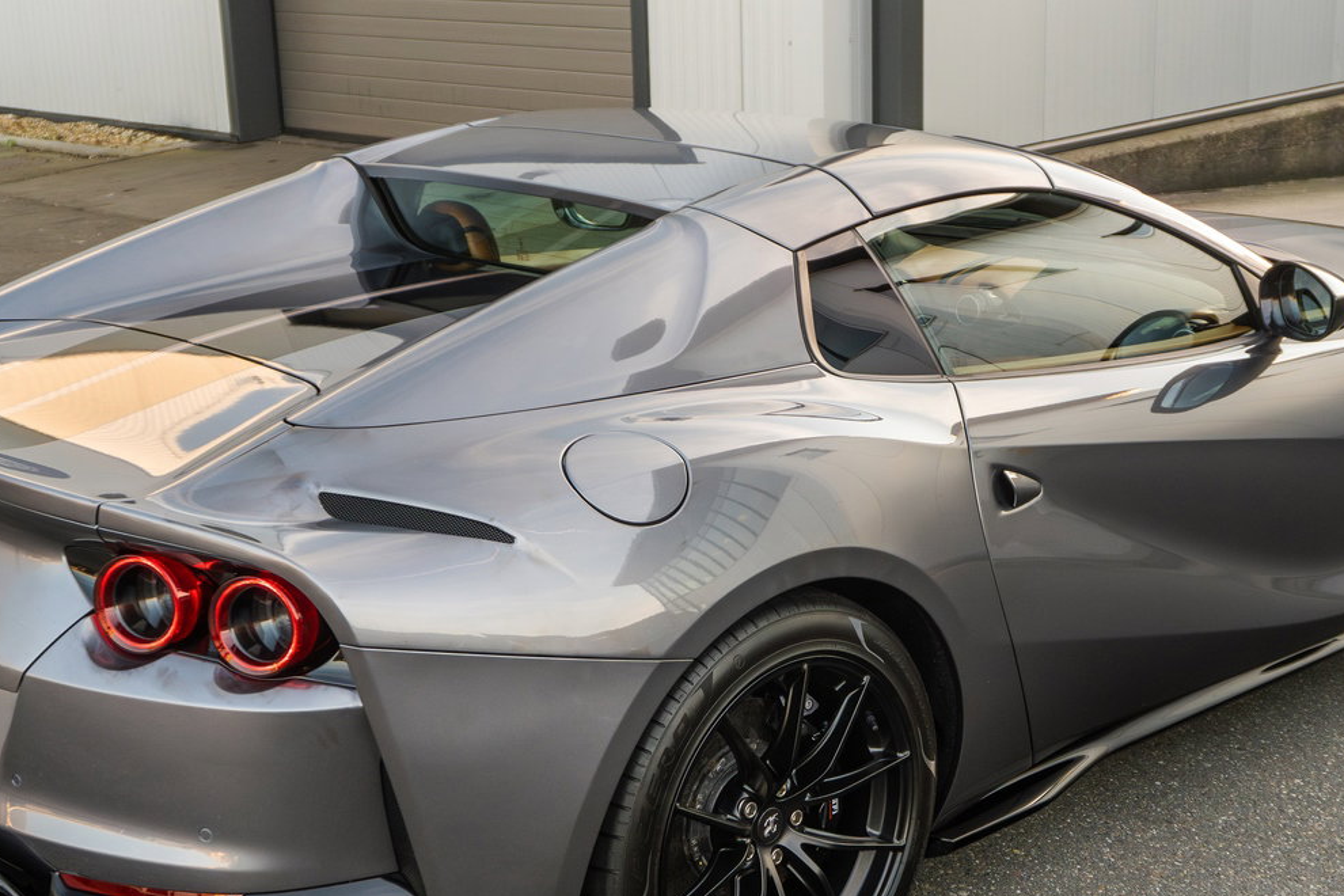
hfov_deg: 36.9
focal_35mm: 54
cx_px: 699
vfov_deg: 25.0
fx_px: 2016
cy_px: 548
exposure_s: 1/160
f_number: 4
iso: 800
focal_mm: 22
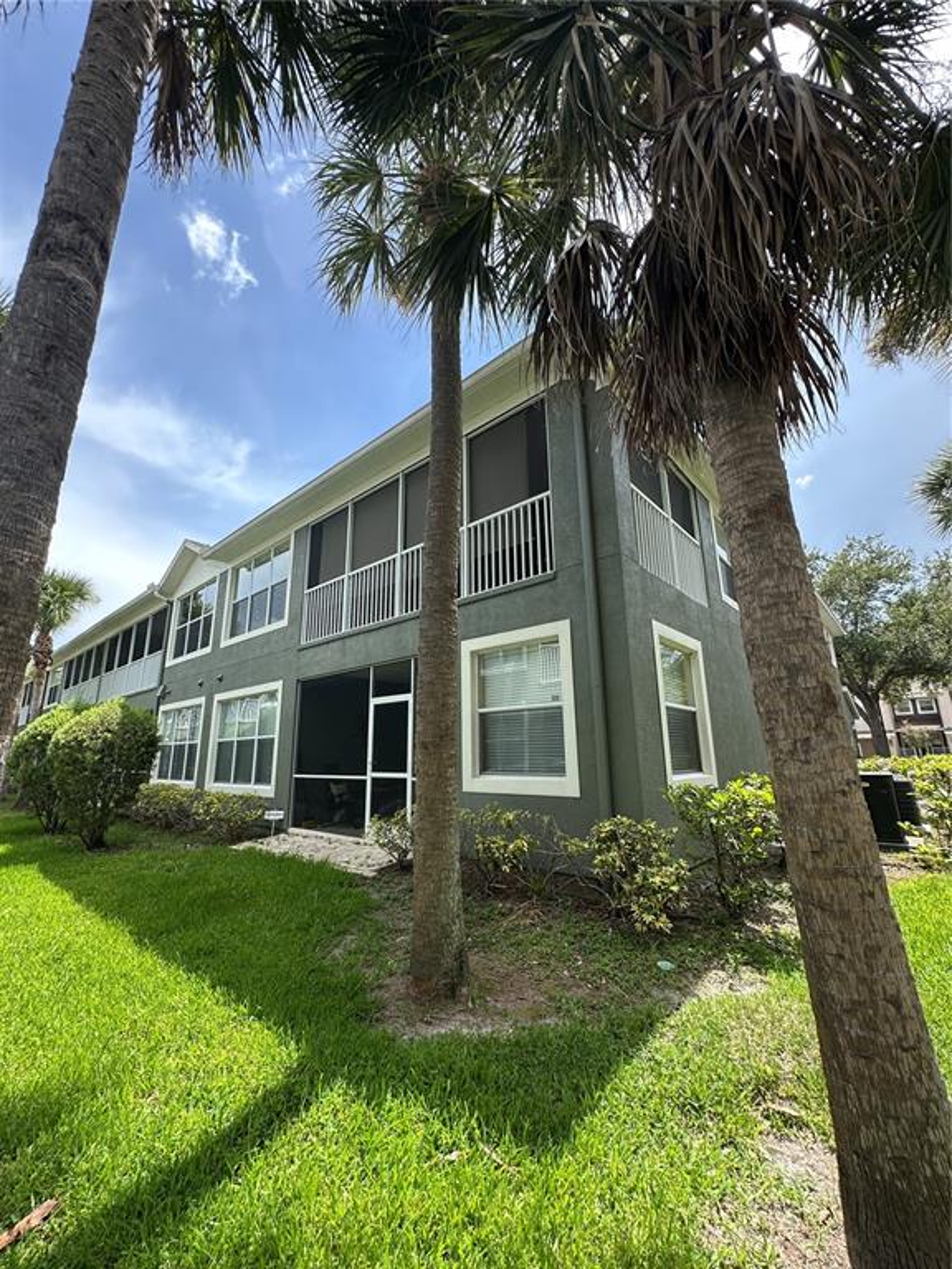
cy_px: 634
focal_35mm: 14
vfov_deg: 102.1
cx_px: 476
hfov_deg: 85.7
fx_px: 513
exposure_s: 1/530
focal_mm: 2.22
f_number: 2.2
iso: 40
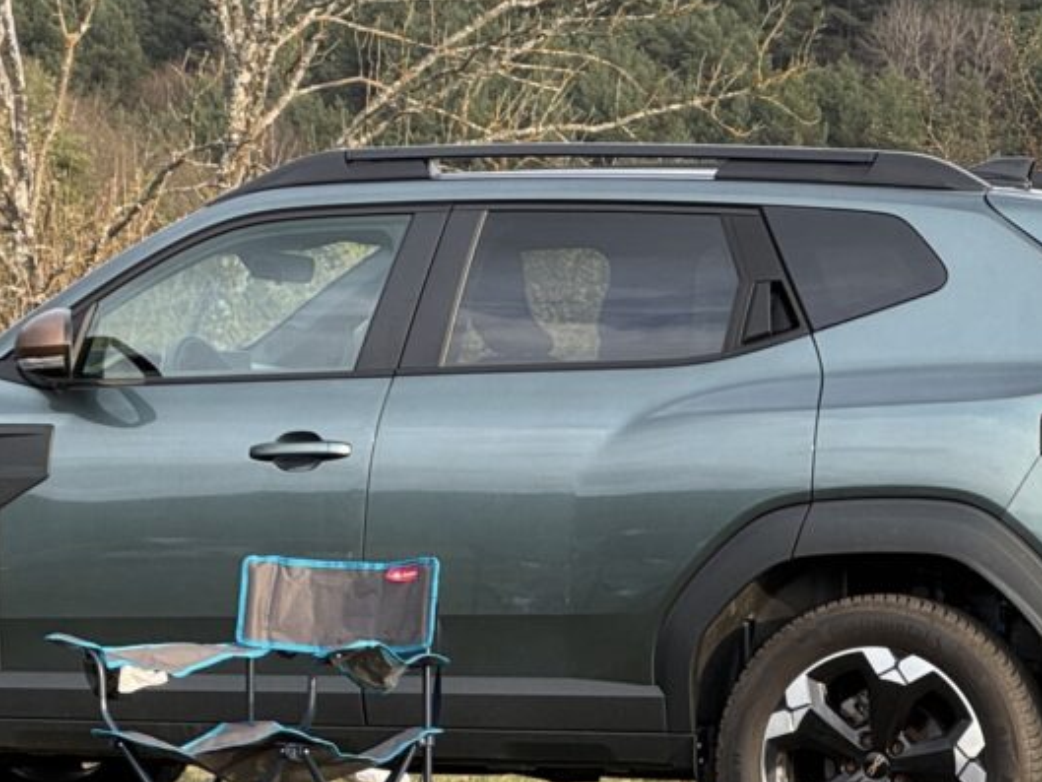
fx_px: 4486
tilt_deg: +0.4
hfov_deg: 13.2
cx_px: 469
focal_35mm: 149
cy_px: 362
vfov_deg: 10.0
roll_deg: +0.2
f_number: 2.8
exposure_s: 1/99
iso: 32
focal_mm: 9
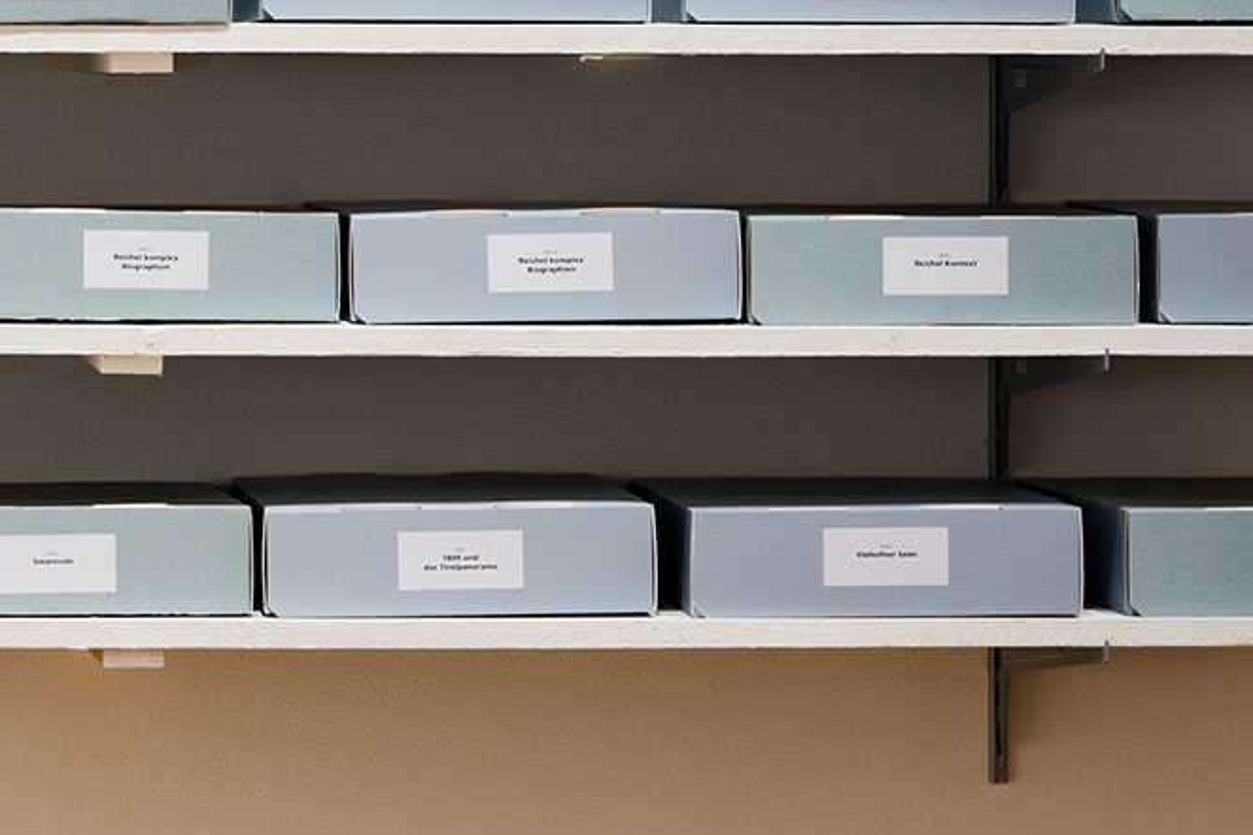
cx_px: -531
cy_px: 132
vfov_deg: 7.6
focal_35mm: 181
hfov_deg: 11.0
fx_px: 6299
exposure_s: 1/2.5
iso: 320
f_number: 8
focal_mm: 50
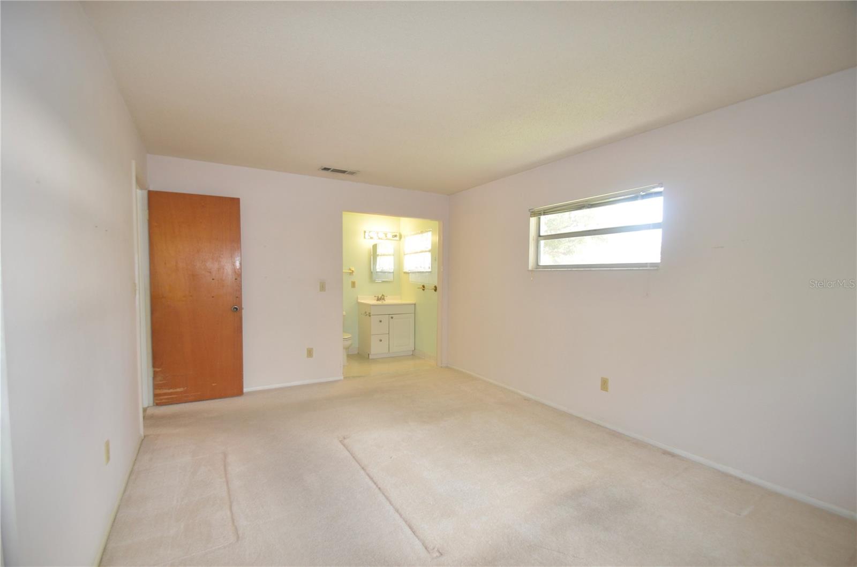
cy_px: 284
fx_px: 356
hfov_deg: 100.5
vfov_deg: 77.0
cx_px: 428
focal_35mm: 15
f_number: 4
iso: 450
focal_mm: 10
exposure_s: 1/60
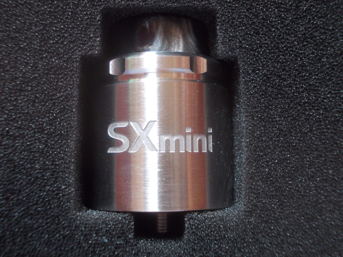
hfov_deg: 43.9
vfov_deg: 33.6
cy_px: 128
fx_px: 426
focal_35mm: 43
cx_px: 172
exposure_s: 1/20
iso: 200
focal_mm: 6.1
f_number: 3.3
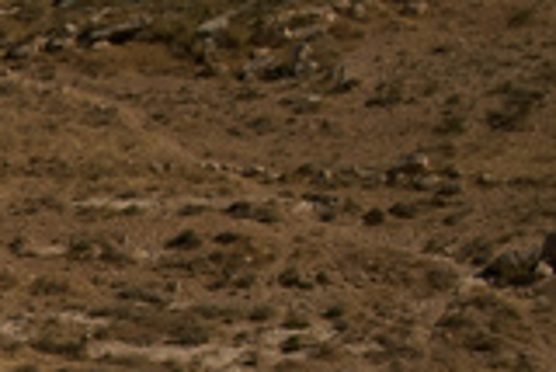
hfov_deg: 7.8
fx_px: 3463
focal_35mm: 224
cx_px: -1188
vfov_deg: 5.9
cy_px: 935
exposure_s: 1/2000
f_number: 13
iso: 500
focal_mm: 35
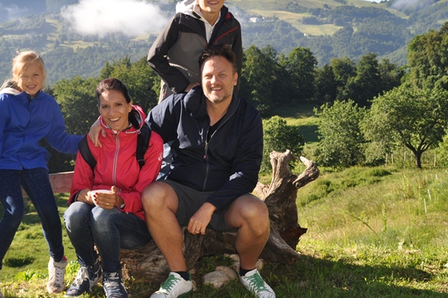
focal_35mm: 62
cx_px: 136
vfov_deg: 21.8
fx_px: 771
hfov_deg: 32.1
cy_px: 130
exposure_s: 1/200
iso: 200
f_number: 9
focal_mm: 28
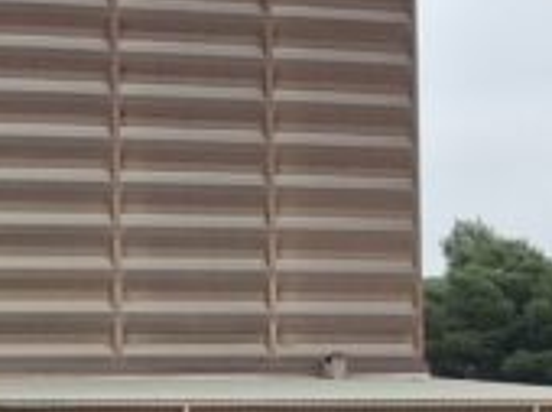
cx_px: -549
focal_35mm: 163
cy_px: 577
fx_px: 2596
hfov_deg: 11.0
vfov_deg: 8.9
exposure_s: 1/161
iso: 25
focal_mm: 4
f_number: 1.8
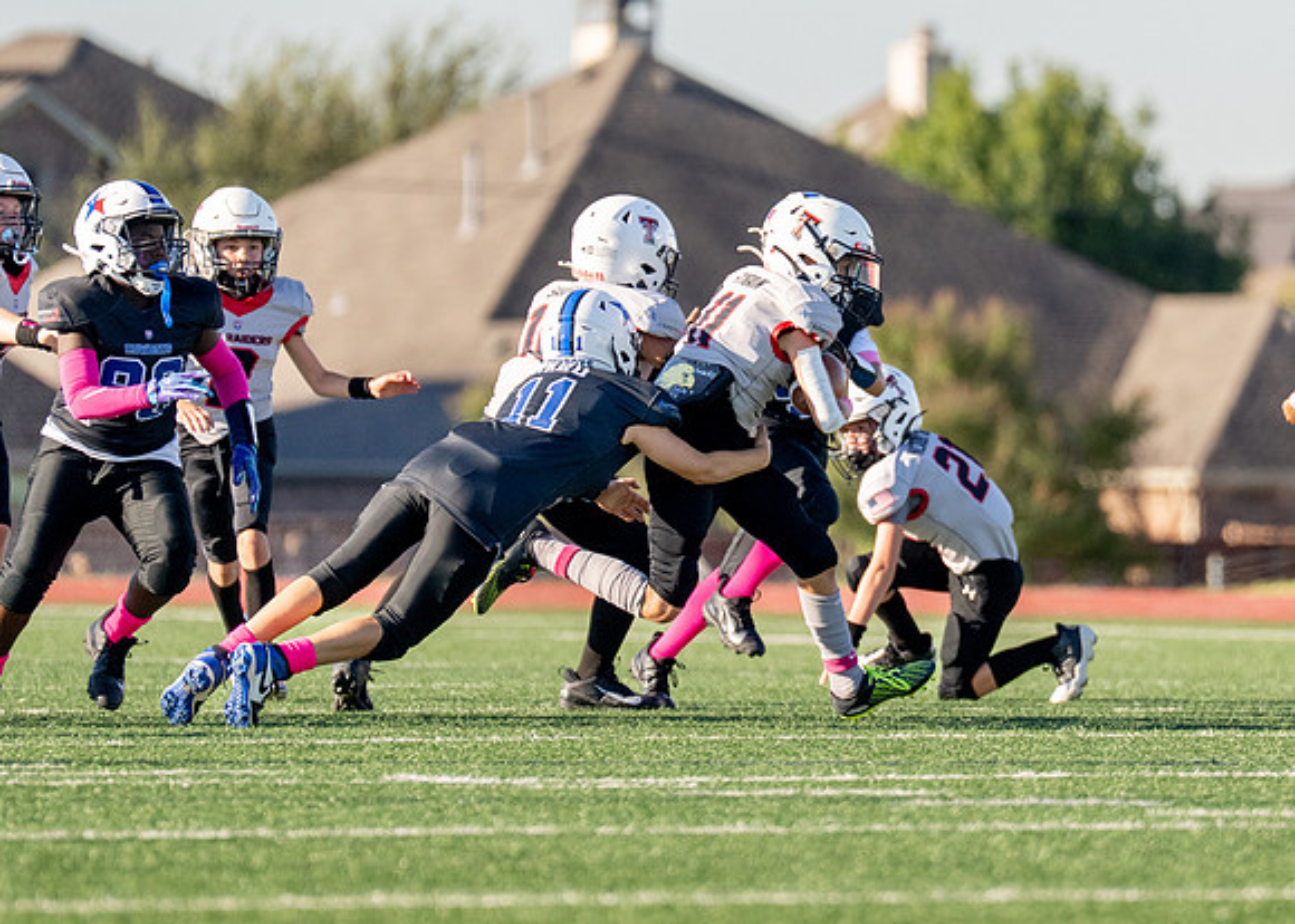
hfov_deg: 4.0
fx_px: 18663
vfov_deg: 2.8
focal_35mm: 508
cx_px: 838
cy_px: 365
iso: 400
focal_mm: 200
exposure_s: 1/4000
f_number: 2.8
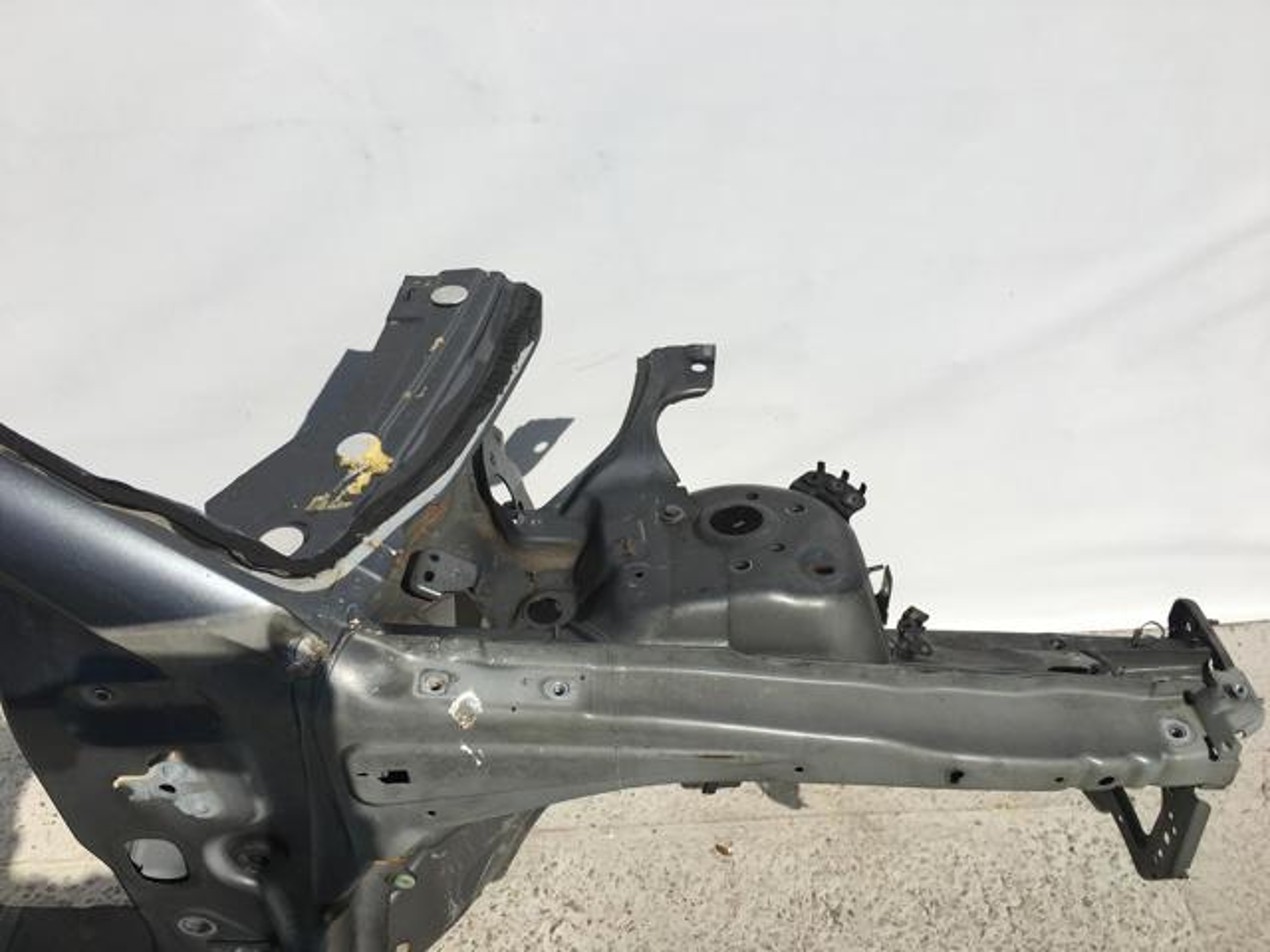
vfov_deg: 48.2
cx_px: 635
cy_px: 476
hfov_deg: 61.7
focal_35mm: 29
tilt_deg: -38.6
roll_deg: +2.2
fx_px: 1064
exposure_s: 1/4274
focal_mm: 4.15
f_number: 2.2
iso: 25
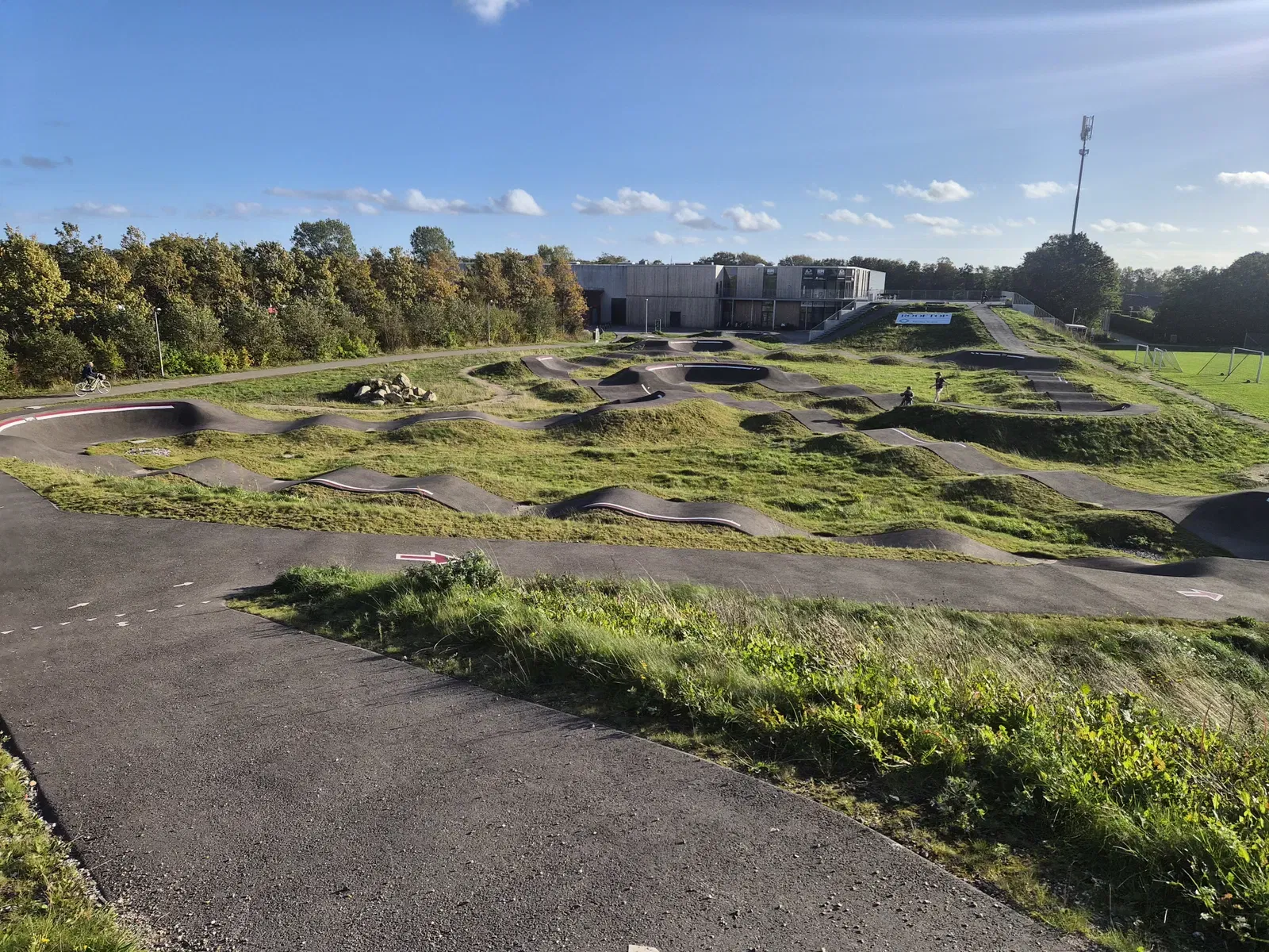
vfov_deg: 58.9
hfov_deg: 73.9
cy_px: 476
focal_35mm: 23
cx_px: 634
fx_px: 843
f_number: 1.8
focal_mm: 5.4
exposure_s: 1/5456
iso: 80
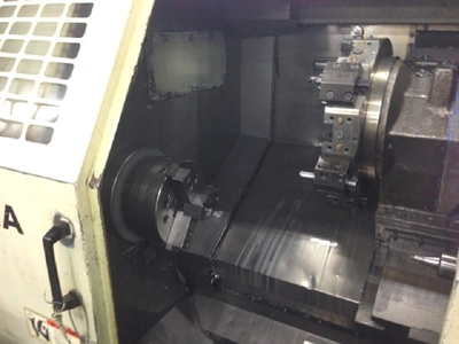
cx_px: 230
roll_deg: +2.1
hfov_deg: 55.4
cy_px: 172
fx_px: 438
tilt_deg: -19.2
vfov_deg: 42.9
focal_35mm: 33
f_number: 2.4
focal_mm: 4.12
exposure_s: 1/20
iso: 200
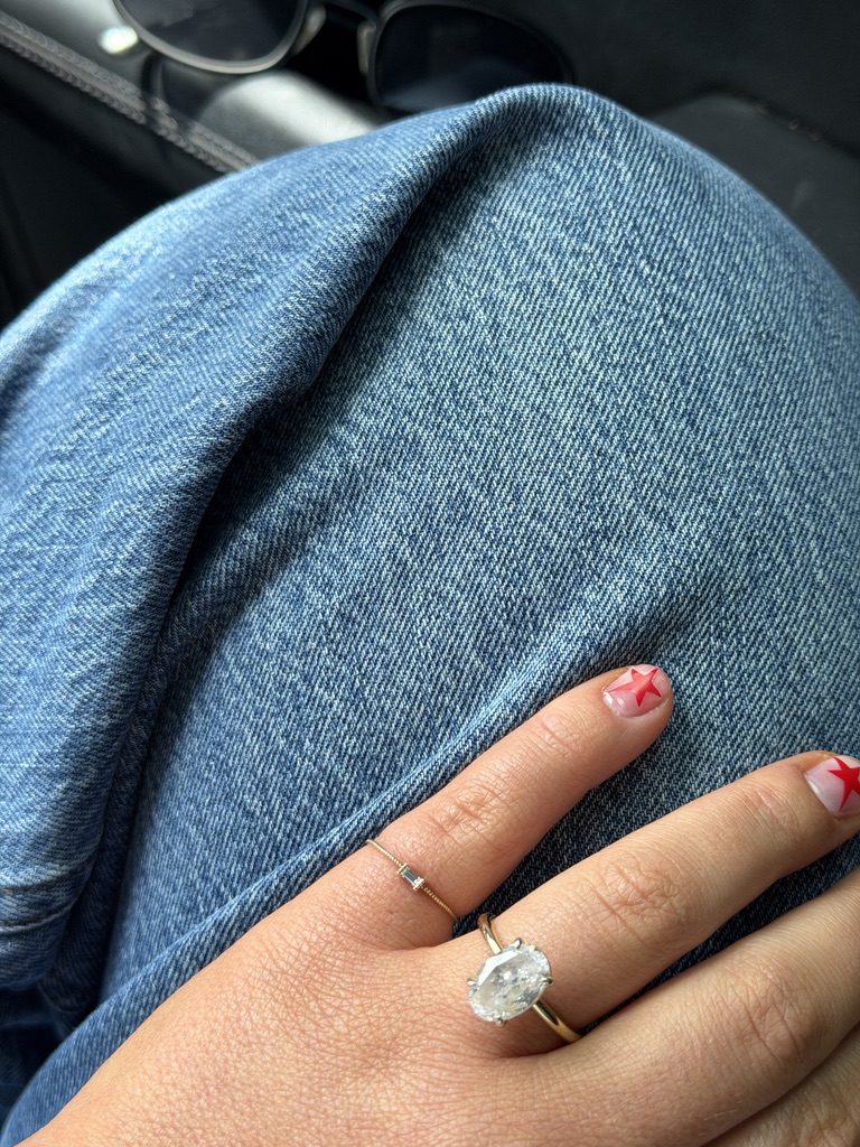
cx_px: 430
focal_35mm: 48
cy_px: 574
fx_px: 1590
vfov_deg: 39.7
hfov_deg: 30.3
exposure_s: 1/418
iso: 64
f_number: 1.78
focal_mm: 6.76
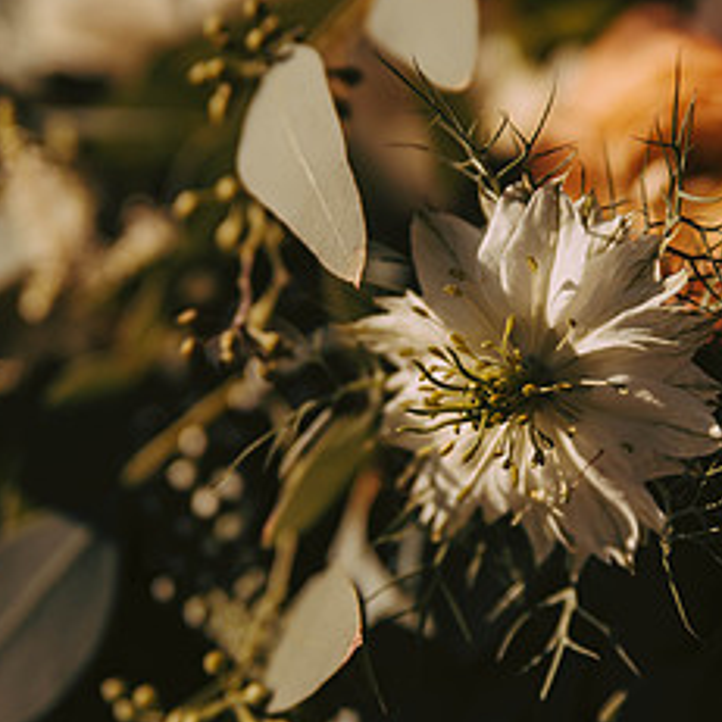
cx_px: 534
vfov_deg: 12.4
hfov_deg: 12.4
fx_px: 3327
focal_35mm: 141
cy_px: 383
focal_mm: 66
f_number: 2.8
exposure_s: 1/2500
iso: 160
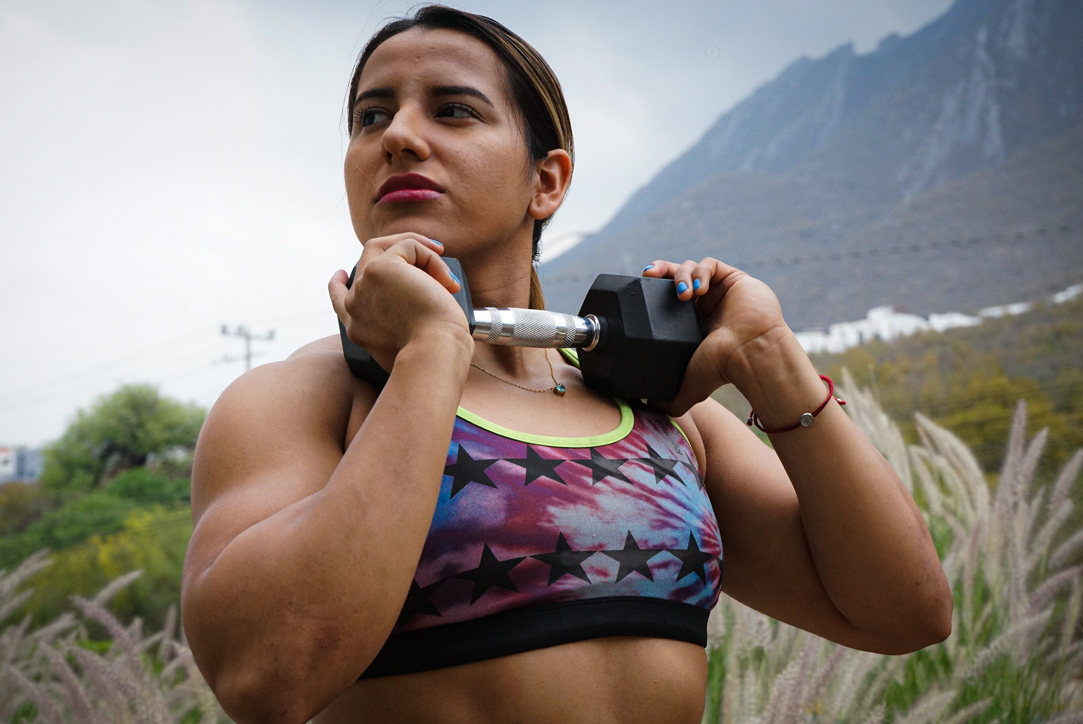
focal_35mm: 64
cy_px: 362
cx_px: 542
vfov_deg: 21.3
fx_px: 1927
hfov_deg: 31.4
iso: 2500
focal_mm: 64
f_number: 9
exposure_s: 1/1600
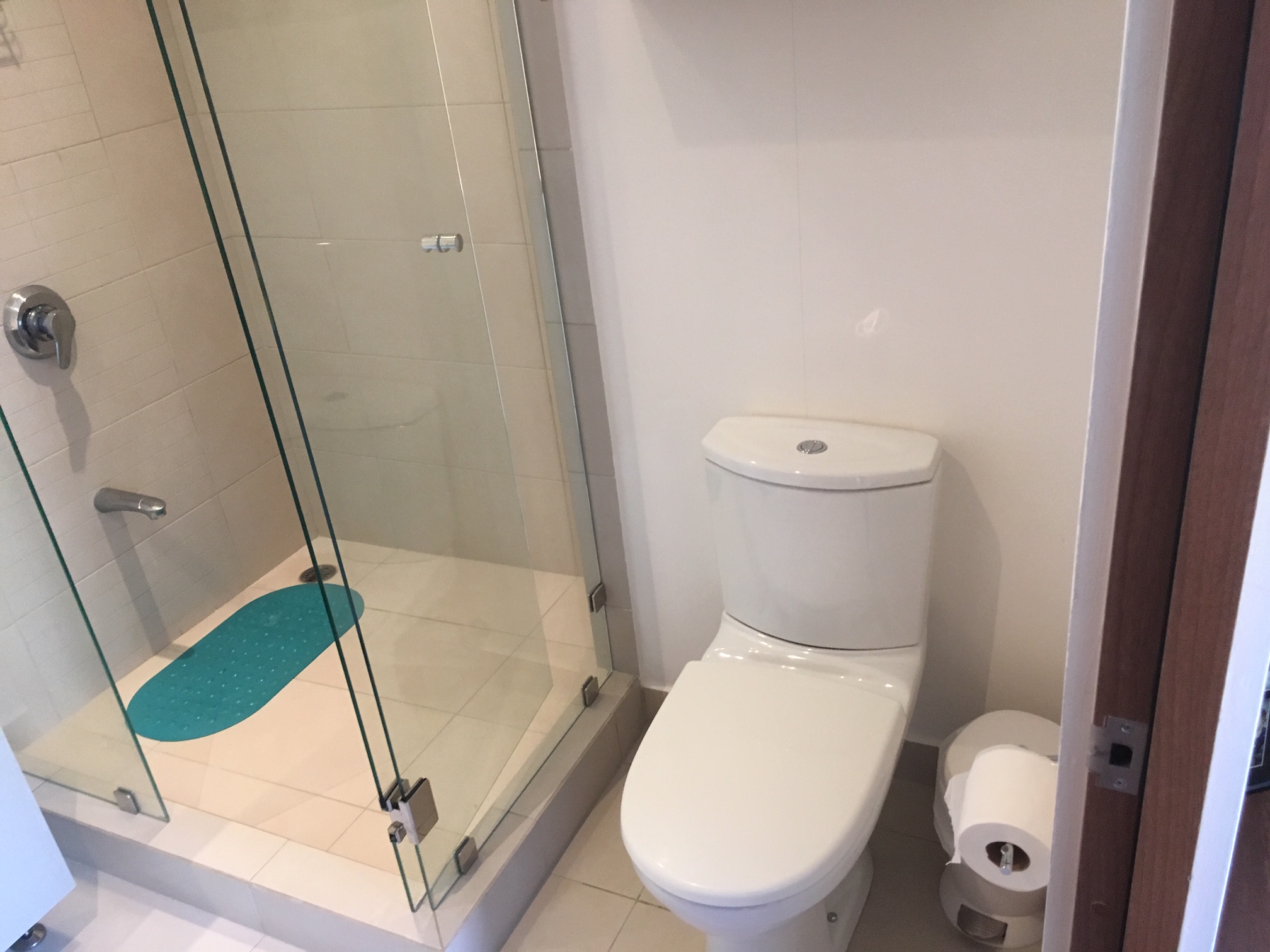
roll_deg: +6.8
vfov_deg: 48.2
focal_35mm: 29
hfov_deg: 61.7
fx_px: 1064
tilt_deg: -28.0
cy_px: 476
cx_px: 635
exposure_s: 1/30
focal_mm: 4.15
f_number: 2.2
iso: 125
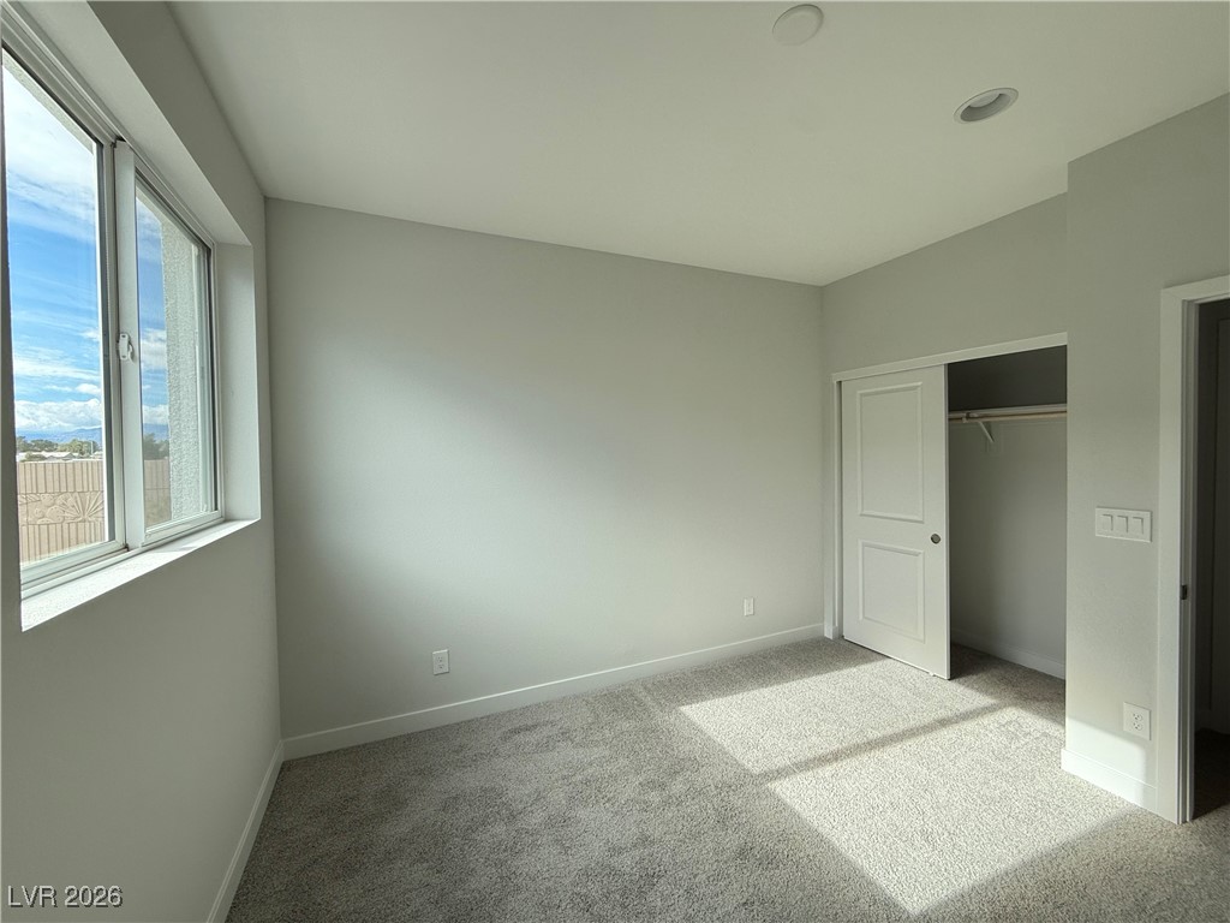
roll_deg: +0.8
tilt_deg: -1.4
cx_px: 615
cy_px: 462
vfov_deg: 85.7
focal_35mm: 14
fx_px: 497
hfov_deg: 102.1
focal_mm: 2.22
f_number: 2.2
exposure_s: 1/174
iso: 50
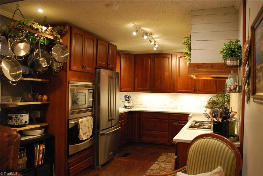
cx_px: 132
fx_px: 241
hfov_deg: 57.2
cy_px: 88
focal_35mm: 33
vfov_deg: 40.0
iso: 1000
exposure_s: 1/30
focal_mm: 22
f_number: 4
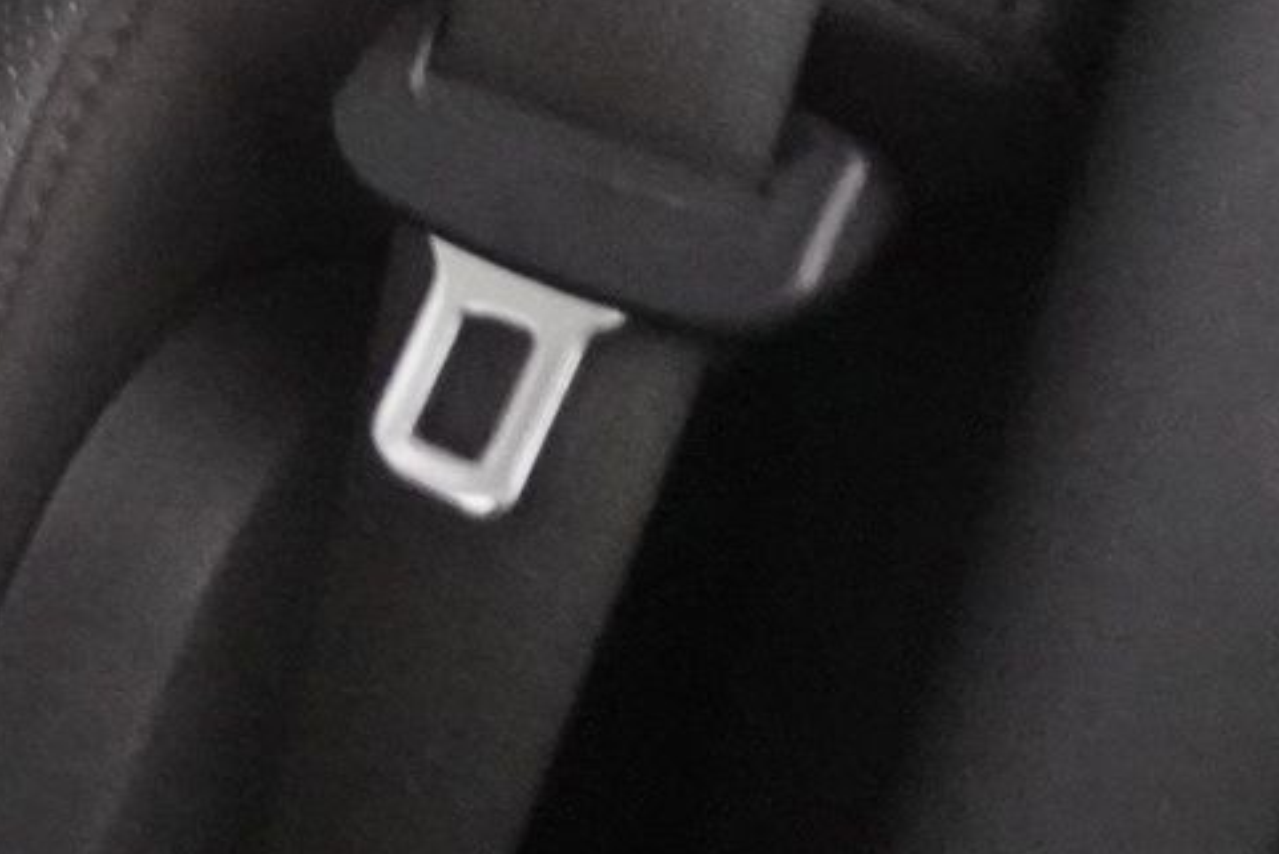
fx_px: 4712
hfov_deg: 11.9
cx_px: -1968
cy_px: -1199
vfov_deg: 9.3
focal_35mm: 133
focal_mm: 17
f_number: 3.5
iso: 6400
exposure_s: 1/20
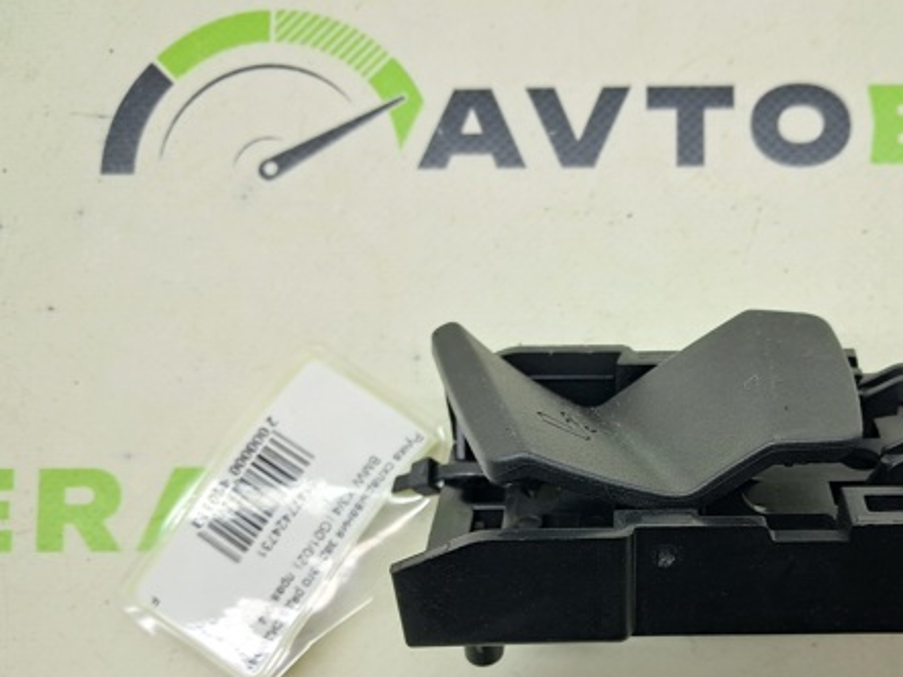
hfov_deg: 46.7
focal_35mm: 39
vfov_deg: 36.2
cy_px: 484
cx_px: 636
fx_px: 1017
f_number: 1.8
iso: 50
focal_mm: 4
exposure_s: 1/50
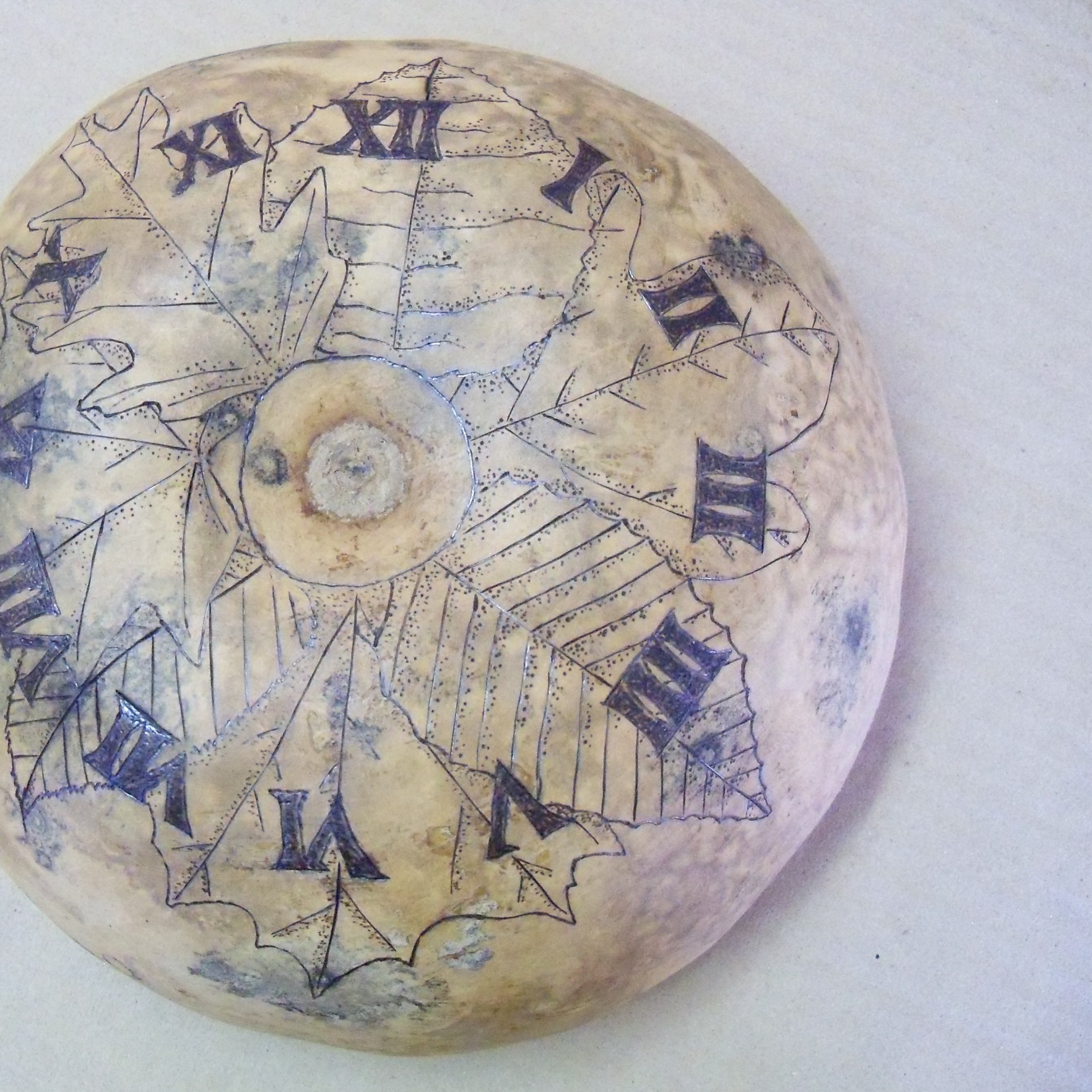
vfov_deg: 40.0
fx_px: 1499
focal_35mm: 42
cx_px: 380
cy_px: 546
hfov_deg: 39.6
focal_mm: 6.2
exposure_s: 1/40
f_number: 3.5
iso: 800
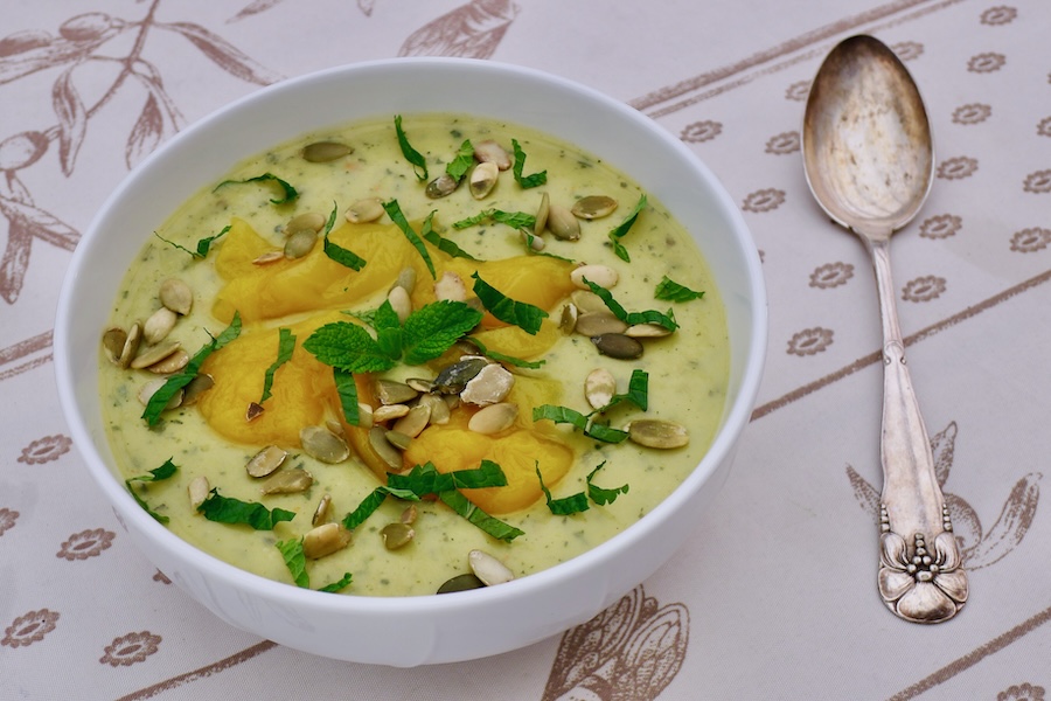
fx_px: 1460
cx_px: 526
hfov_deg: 39.6
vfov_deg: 27.0
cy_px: 350
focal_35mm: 50
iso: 80
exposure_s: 1/250
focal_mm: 10.7
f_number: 2.8
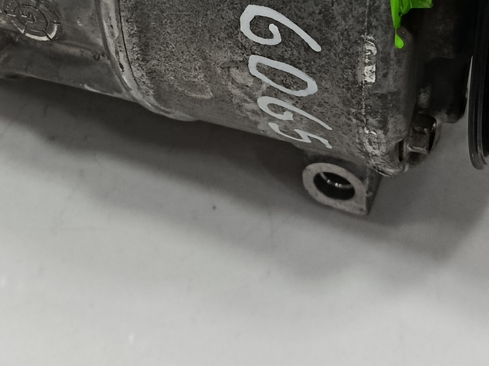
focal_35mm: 83
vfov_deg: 17.1
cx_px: 178
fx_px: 1172
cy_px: -50
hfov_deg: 23.5
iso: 1013
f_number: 1.7
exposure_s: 1/100
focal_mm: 5.24
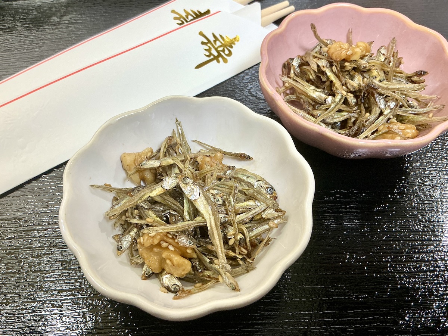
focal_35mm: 28
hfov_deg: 63.4
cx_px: 224
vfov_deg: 49.7
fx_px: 362
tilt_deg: -55.5
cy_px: 168
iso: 80
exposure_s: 1/60
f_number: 1.8
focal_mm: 3
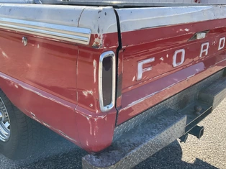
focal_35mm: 37
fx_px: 241
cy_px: 81
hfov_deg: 50.0
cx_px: 98
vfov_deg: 38.6
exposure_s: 1/593
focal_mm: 3
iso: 25
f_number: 1.8
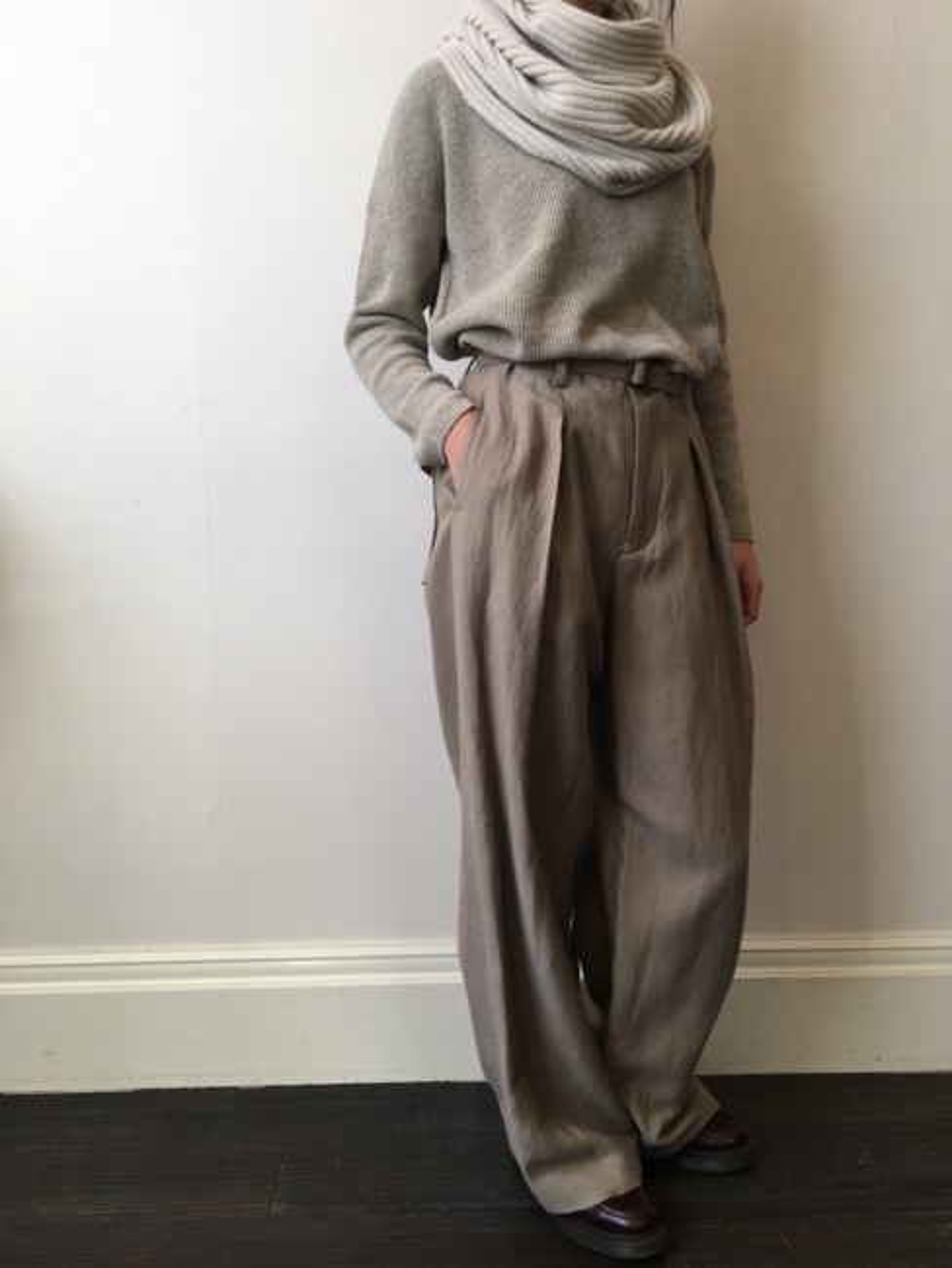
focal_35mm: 29
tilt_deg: -8.5
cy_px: 634
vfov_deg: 61.6
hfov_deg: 48.3
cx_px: 476
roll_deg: -0.4
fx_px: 1063
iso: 32
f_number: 2.2
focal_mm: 4.15
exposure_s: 1/60
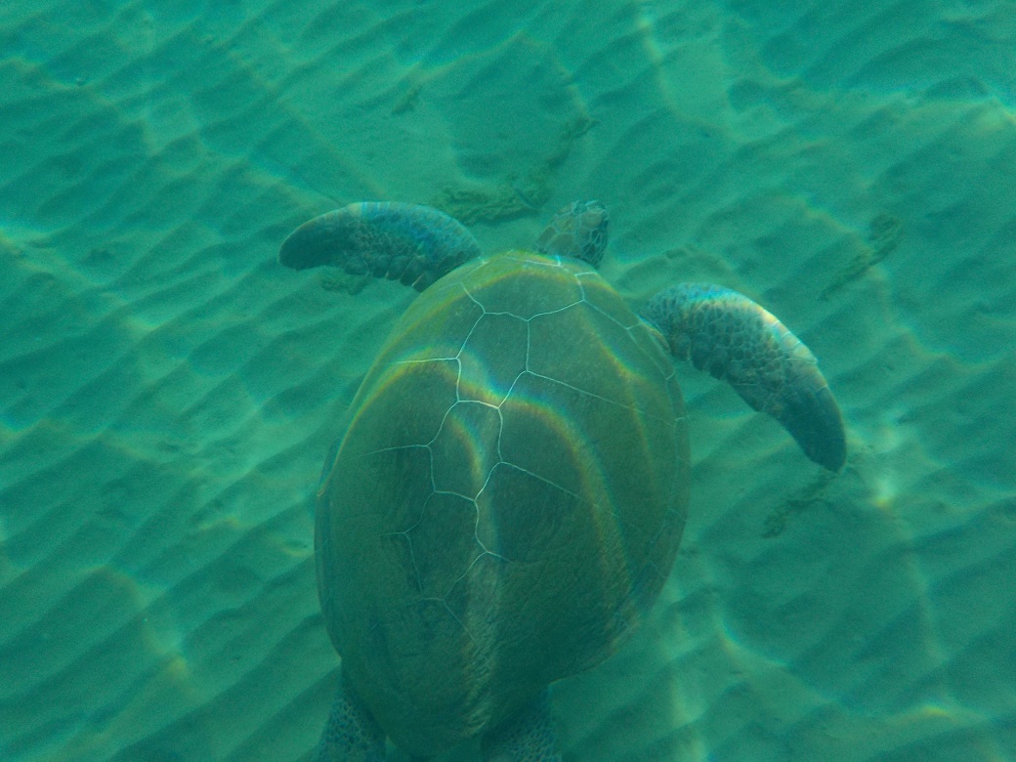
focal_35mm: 30
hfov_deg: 60.0
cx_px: 508
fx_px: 881
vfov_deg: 46.8
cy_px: 381
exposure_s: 1/250
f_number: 3.3
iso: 125
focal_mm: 4.1
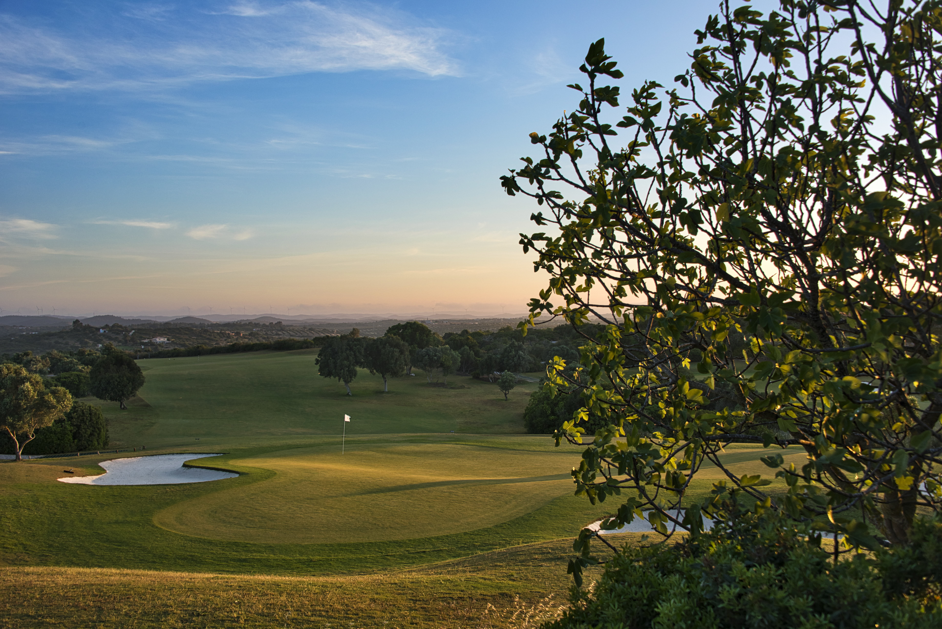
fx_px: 916
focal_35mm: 35
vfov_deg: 37.9
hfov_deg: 54.4
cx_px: 471
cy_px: 314
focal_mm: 35
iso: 250
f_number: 8
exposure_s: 1/160
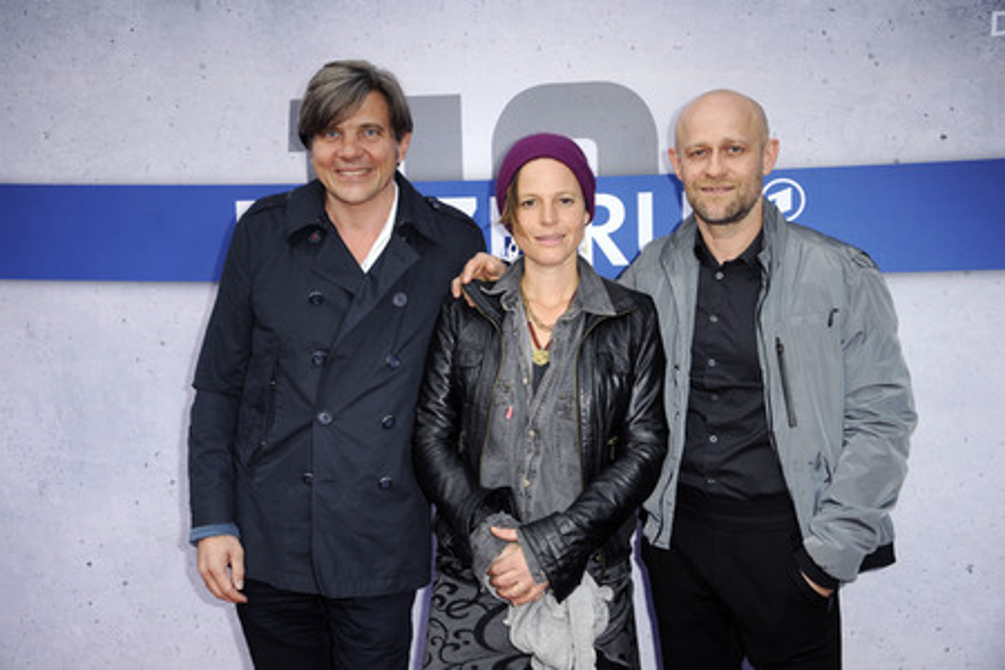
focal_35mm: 48
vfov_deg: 28.1
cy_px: 335
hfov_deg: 41.1
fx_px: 1340
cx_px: 502
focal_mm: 48
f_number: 5.6
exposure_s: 1/200
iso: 500
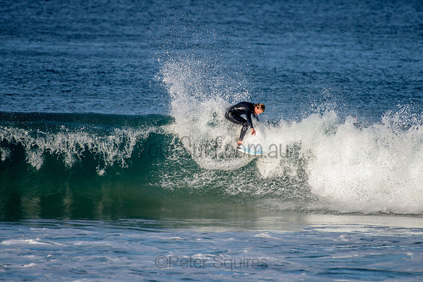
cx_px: 217
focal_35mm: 613
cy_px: 137
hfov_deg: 3.4
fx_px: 7207
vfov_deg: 2.2
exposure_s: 1/2000
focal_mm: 500
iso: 140
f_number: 5.6
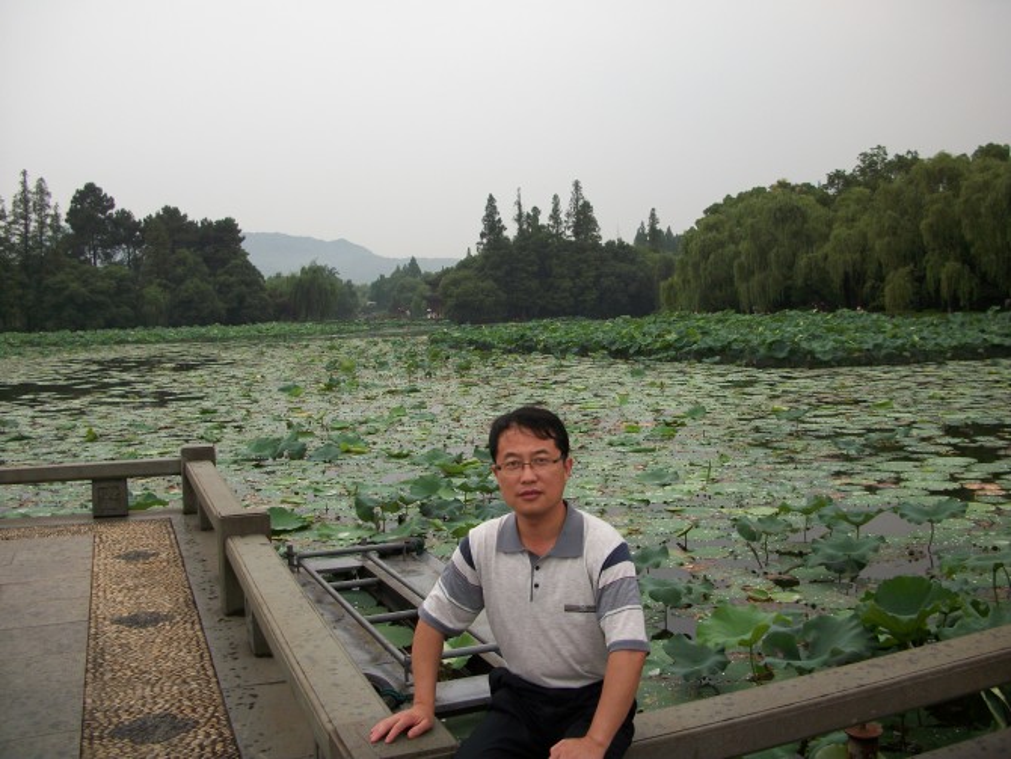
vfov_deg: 40.7
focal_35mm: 35
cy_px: 380
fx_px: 1023
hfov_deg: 52.6
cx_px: 506
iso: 80
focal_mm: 6.3
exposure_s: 1/320
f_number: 3.1
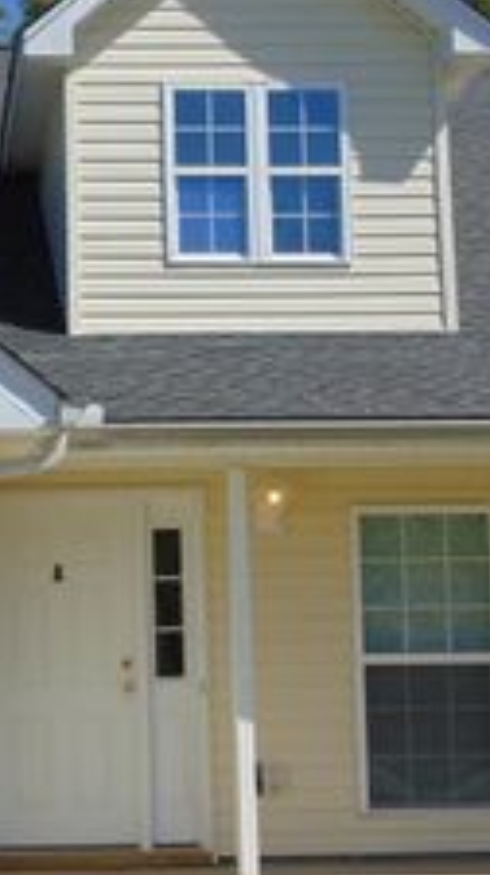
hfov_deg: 14.7
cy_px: 395
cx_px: -31
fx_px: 1854
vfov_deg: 26.5
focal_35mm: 80
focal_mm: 5.8
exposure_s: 1/250
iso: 80
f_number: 8.2
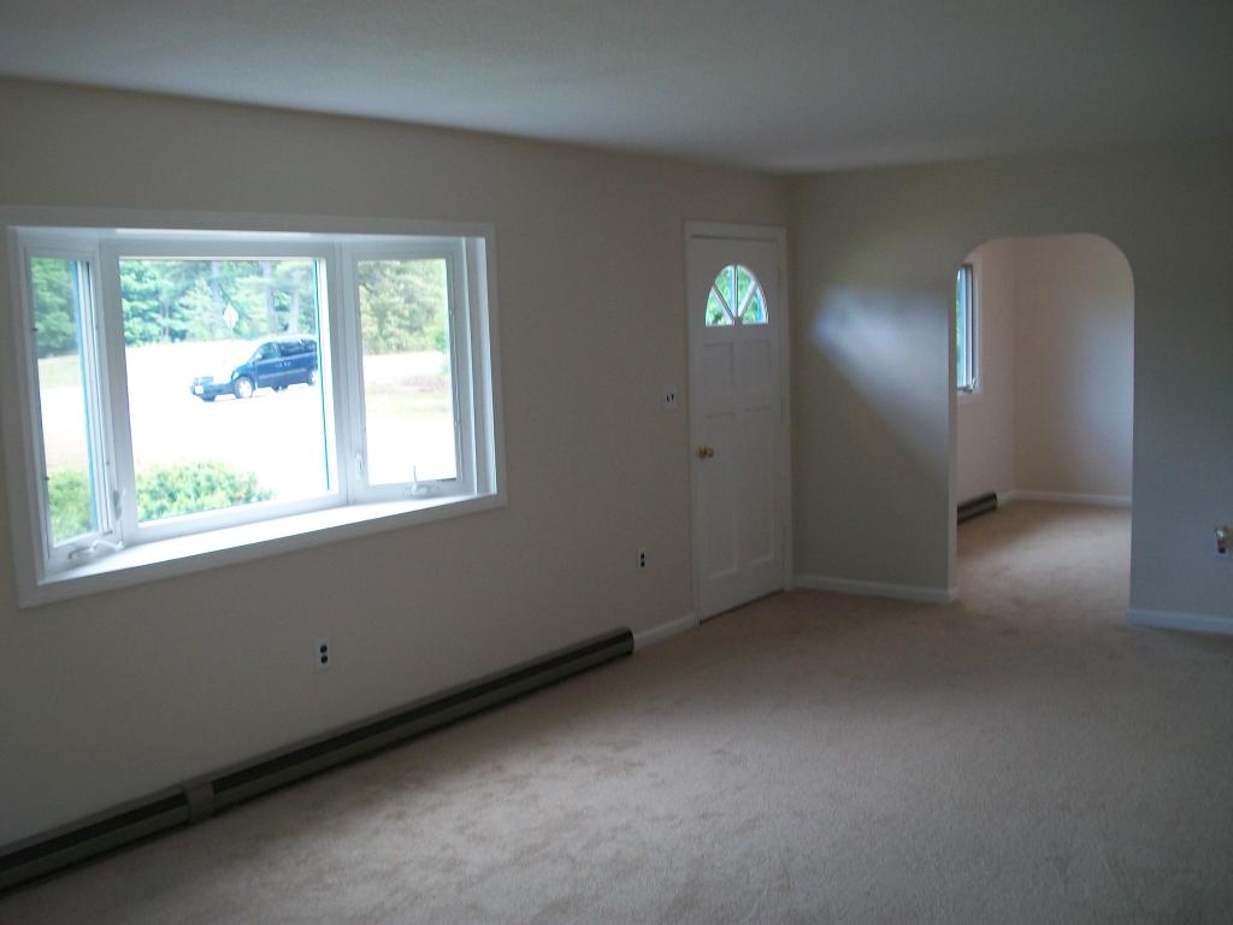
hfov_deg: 56.8
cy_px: 462
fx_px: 1140
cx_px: 616
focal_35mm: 32
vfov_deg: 44.2
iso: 80
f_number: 2.9
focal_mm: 5.7
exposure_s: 1/40
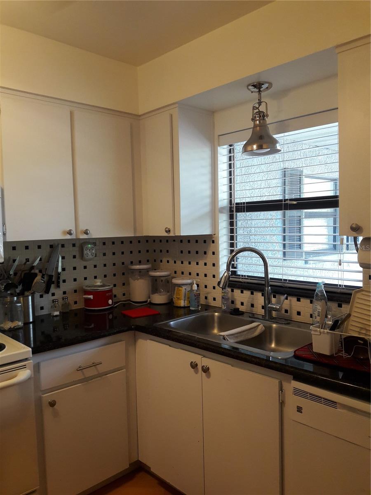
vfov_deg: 63.4
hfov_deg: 49.7
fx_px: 400
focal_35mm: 28
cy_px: 248
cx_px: 186
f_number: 1.9
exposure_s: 1/30
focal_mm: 3.7
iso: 100
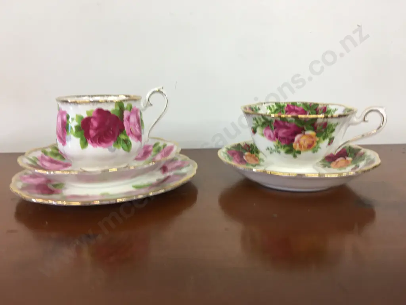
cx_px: 203
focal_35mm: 29
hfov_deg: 61.7
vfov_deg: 48.2
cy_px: 152
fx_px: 340
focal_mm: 4.15
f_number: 2.2
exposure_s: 1/17
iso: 40
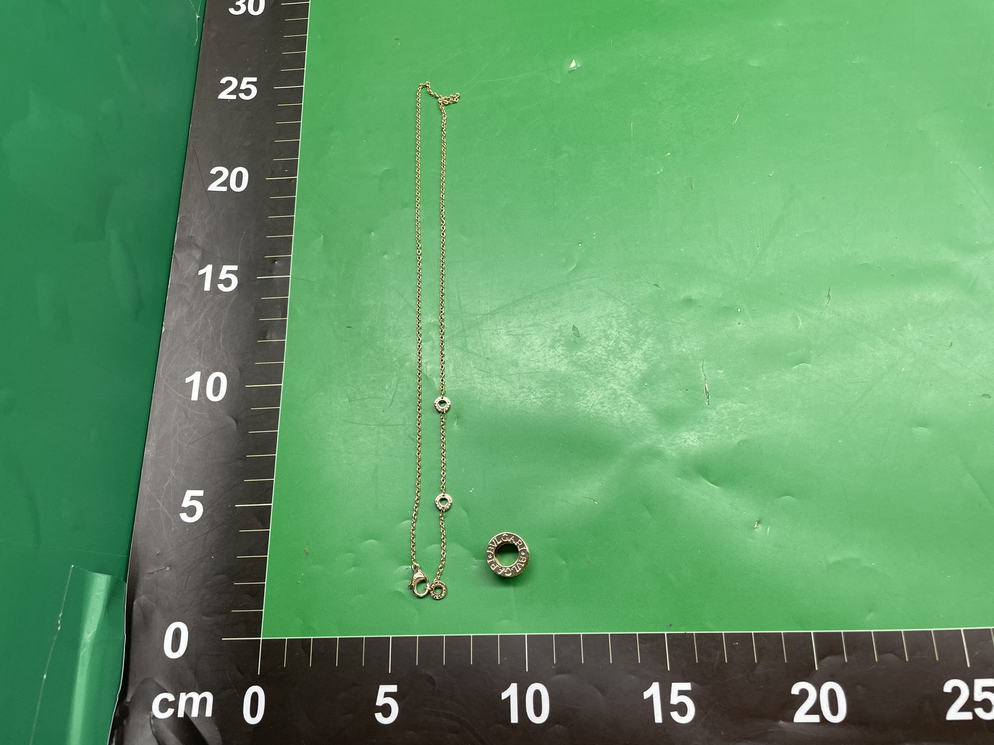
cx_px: 497
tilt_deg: -69.2
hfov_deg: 67.3
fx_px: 747
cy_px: 372
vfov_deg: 53.1
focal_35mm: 26
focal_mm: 4.2
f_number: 1.6
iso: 64
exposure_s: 1/100
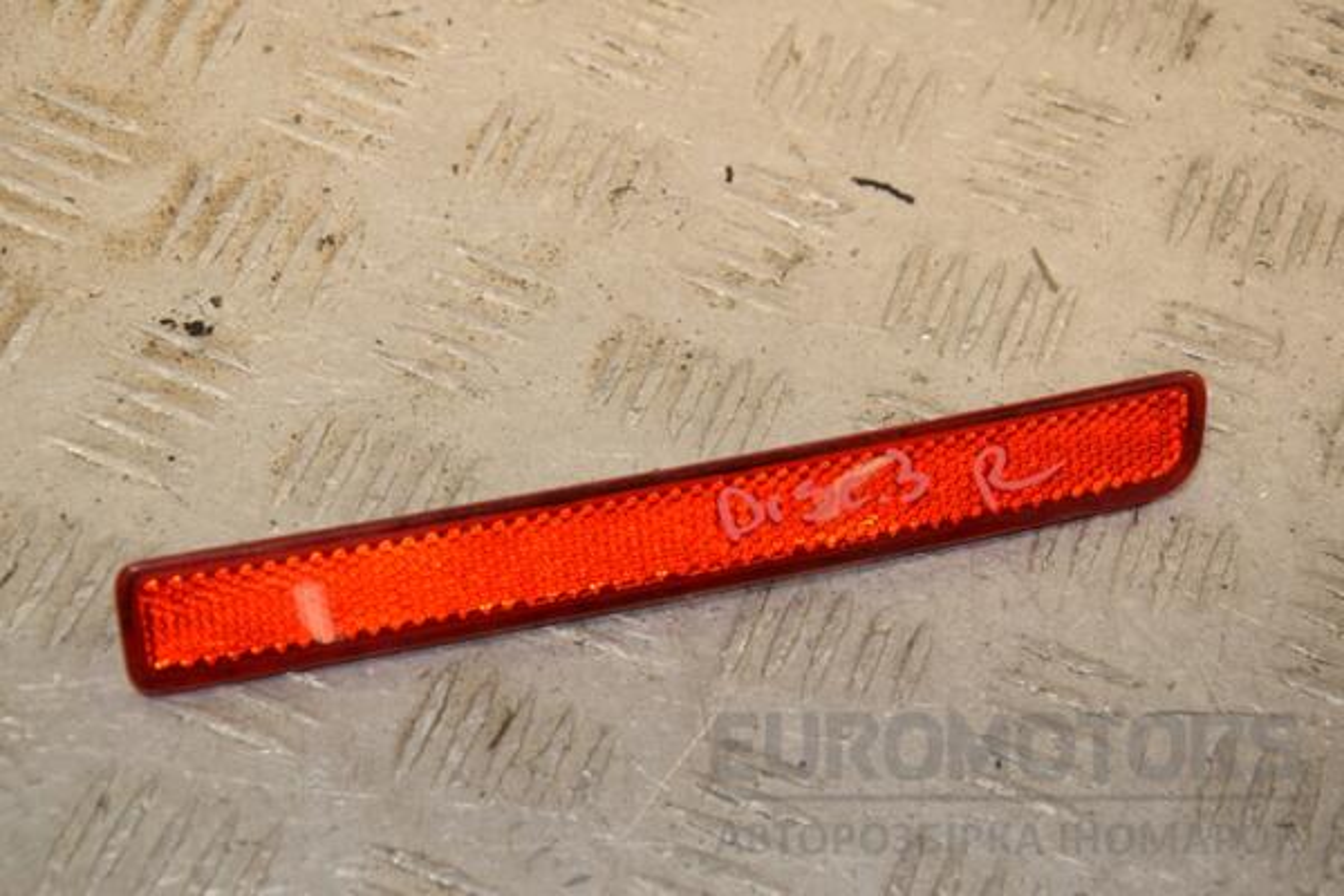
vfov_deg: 13.0
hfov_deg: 19.5
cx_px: 672
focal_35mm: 105
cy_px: 448
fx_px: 3920
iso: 800
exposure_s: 1/200
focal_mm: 70
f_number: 8
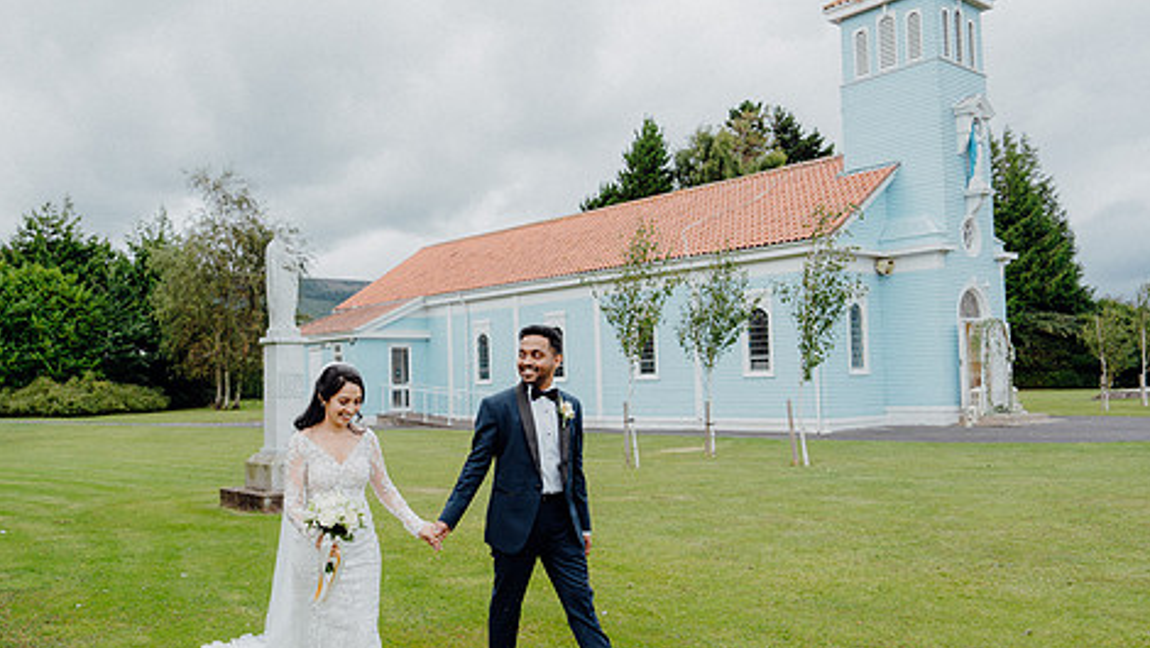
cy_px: 351
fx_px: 946
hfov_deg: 62.0
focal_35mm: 31
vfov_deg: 37.8
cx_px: 450
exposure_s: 1/1600
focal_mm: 24
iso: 125
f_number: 3.5
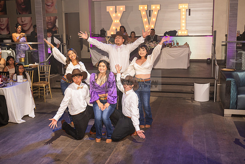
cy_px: 80
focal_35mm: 41
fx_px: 279
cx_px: 125
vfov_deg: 32.7
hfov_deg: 47.4
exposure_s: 1/200
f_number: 4
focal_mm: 40
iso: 1000
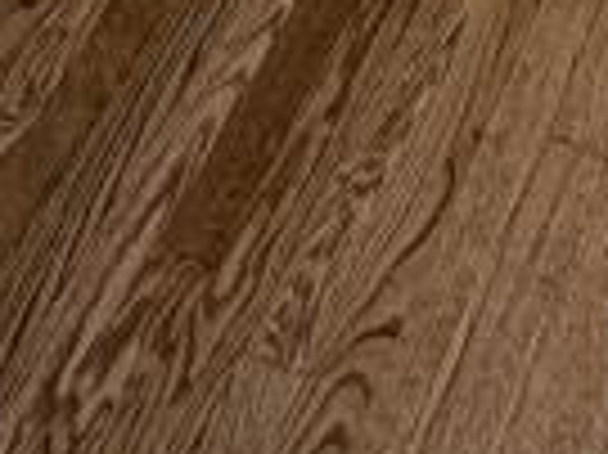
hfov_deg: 18.2
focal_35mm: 106
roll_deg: +2.0
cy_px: -1065
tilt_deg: -19.1
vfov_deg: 9.4
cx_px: 576
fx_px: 1860
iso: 100
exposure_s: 1/121
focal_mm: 2.22
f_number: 2.2
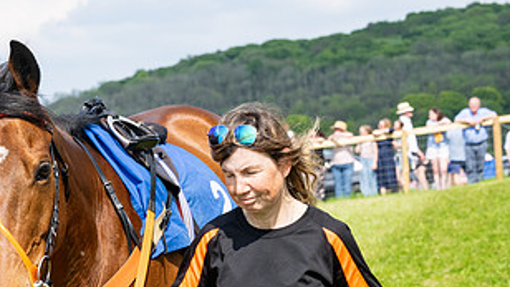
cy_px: 272
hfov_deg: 12.0
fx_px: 2420
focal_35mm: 179
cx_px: 95
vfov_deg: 6.8
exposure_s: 1/800
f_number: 8
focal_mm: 78
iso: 400
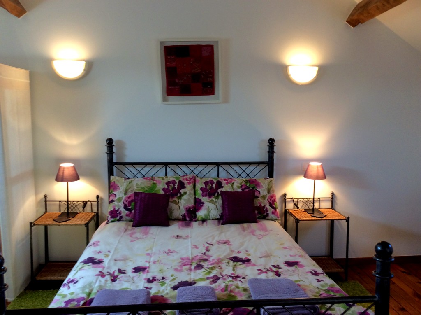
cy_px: 158
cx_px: 210
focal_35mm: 32
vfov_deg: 44.1
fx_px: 389
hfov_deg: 56.9
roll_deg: +0.6
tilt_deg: -7.0
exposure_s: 1/24
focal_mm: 3.3
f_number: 2.4
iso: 32
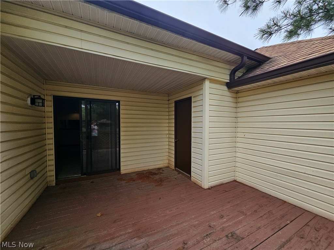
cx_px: 167
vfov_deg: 89.9
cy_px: 125
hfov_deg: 106.2
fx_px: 125
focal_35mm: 13
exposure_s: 1/825
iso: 64
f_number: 2.2
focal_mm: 2.2
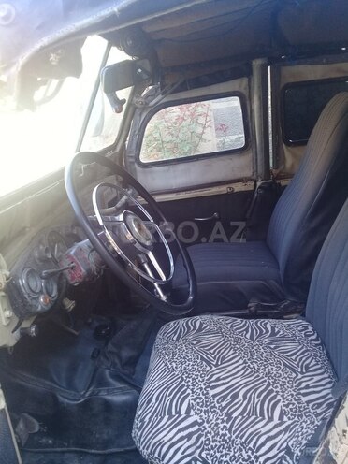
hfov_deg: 45.4
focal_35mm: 31
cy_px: 232
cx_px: 174
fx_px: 416
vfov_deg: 58.4
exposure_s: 1/33
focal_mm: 3.3
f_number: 2.2
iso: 50
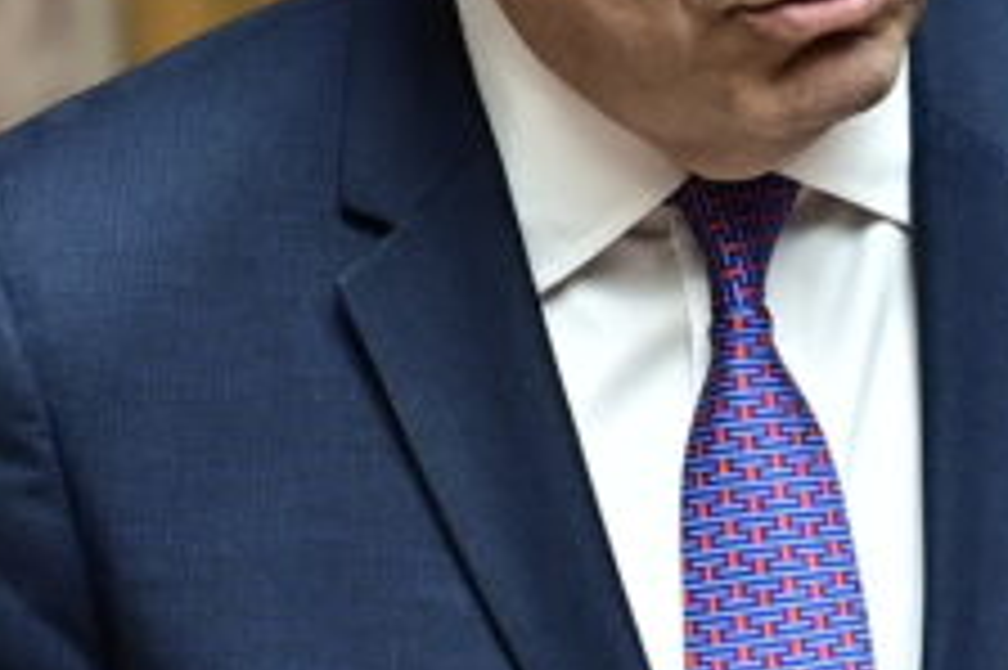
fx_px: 38359
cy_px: 677
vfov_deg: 1.0
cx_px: 1143
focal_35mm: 1371
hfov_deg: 1.5
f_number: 3.2
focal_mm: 200
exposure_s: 1/500
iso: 800
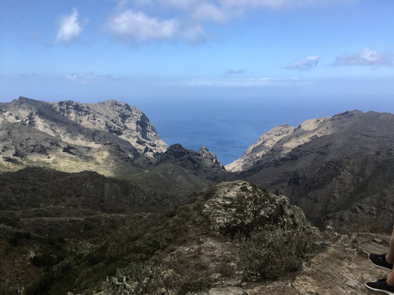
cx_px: 197
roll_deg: +3.6
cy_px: 148
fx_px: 330
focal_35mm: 29
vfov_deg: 48.2
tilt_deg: -12.5
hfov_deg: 61.7
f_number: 2.2
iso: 25
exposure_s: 1/1054
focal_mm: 4.15
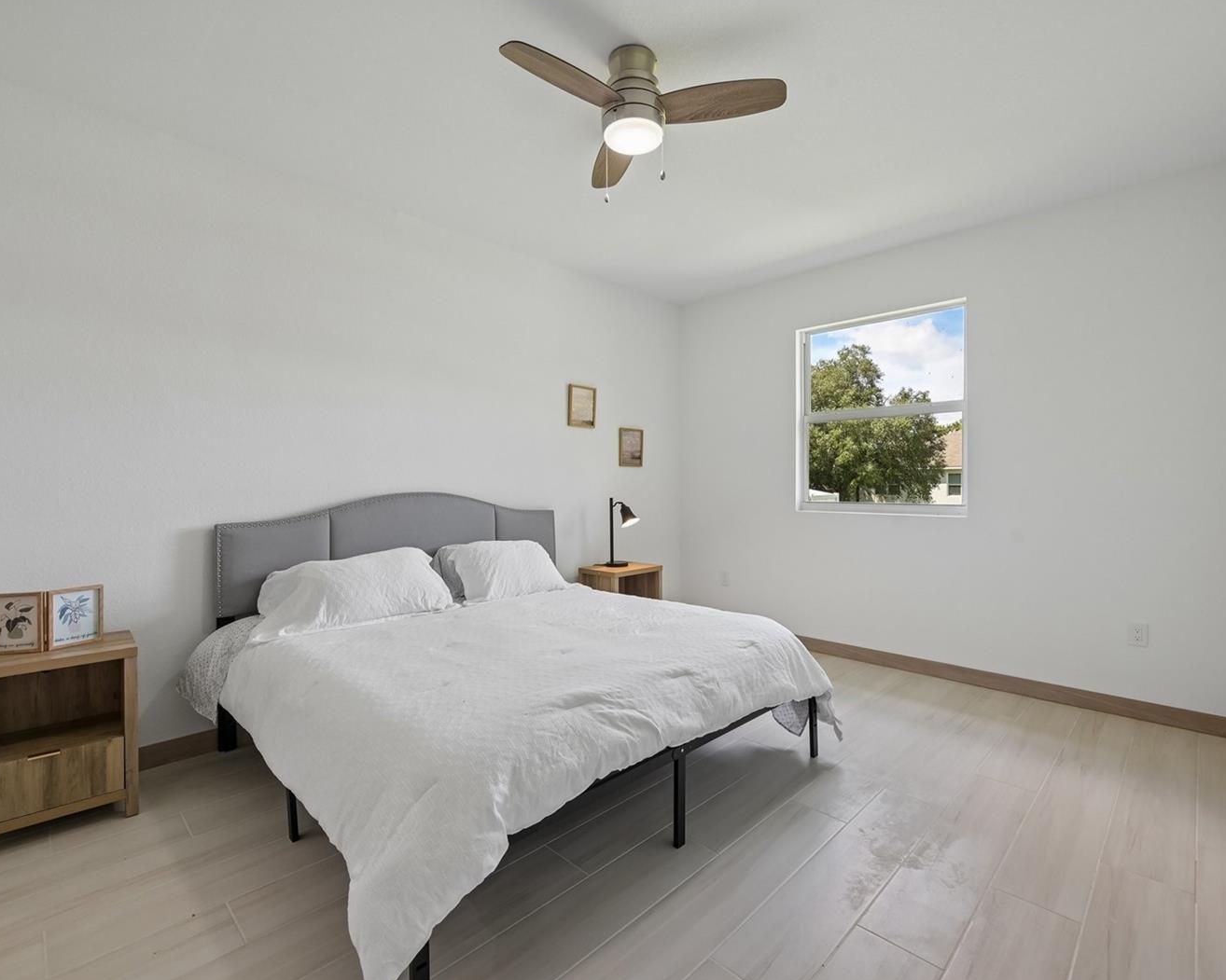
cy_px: 488
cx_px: 634
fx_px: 581
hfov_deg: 93.1
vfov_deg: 80.4
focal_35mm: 16
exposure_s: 1/60
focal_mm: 14
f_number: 8
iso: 400
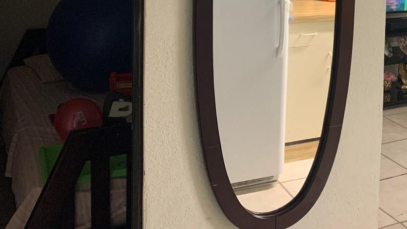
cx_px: 317
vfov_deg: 20.9
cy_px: -17
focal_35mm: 55
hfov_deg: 36.7
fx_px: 594
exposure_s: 1/60
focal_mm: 4.25
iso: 320
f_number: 1.8
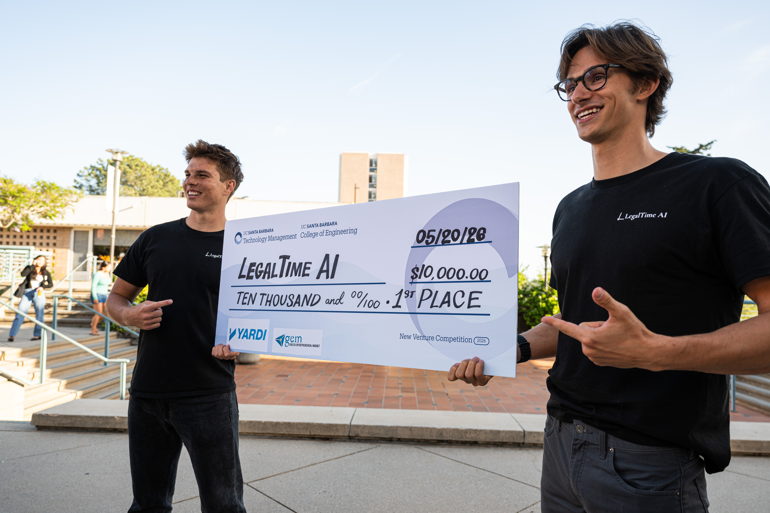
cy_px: 256
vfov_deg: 50.4
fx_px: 545
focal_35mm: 26
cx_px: 385
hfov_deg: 70.4
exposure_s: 1/250
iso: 100
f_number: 4.5
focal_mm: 25.5
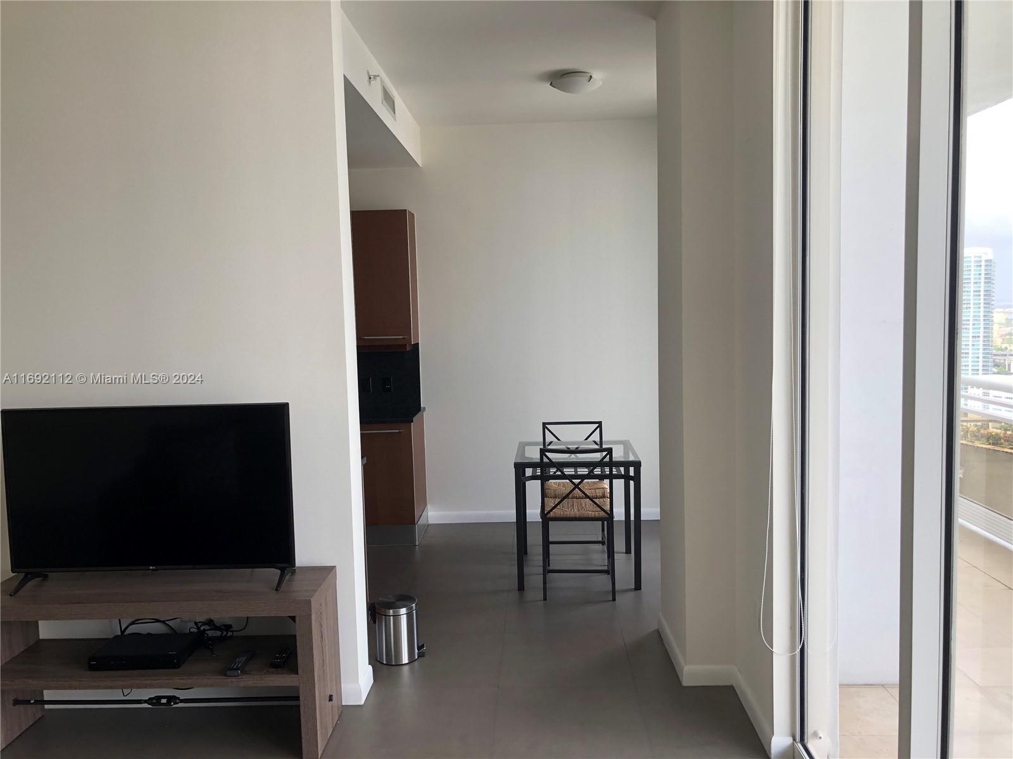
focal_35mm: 28
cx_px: 506
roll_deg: +1.3
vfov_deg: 49.7
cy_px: 380
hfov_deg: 63.4
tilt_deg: -6.0
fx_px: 819
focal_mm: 3.99
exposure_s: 1/120
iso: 40
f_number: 1.8
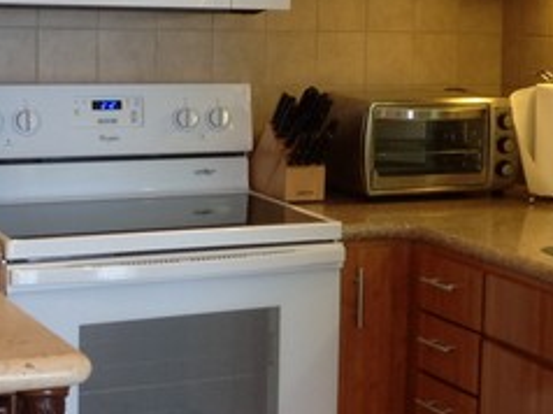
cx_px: 439
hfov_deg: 18.9
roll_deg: +0.1
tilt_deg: -4.4
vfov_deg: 14.3
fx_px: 1644
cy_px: 110
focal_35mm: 103
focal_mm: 4.28
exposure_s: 1/20
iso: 50
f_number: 2.4
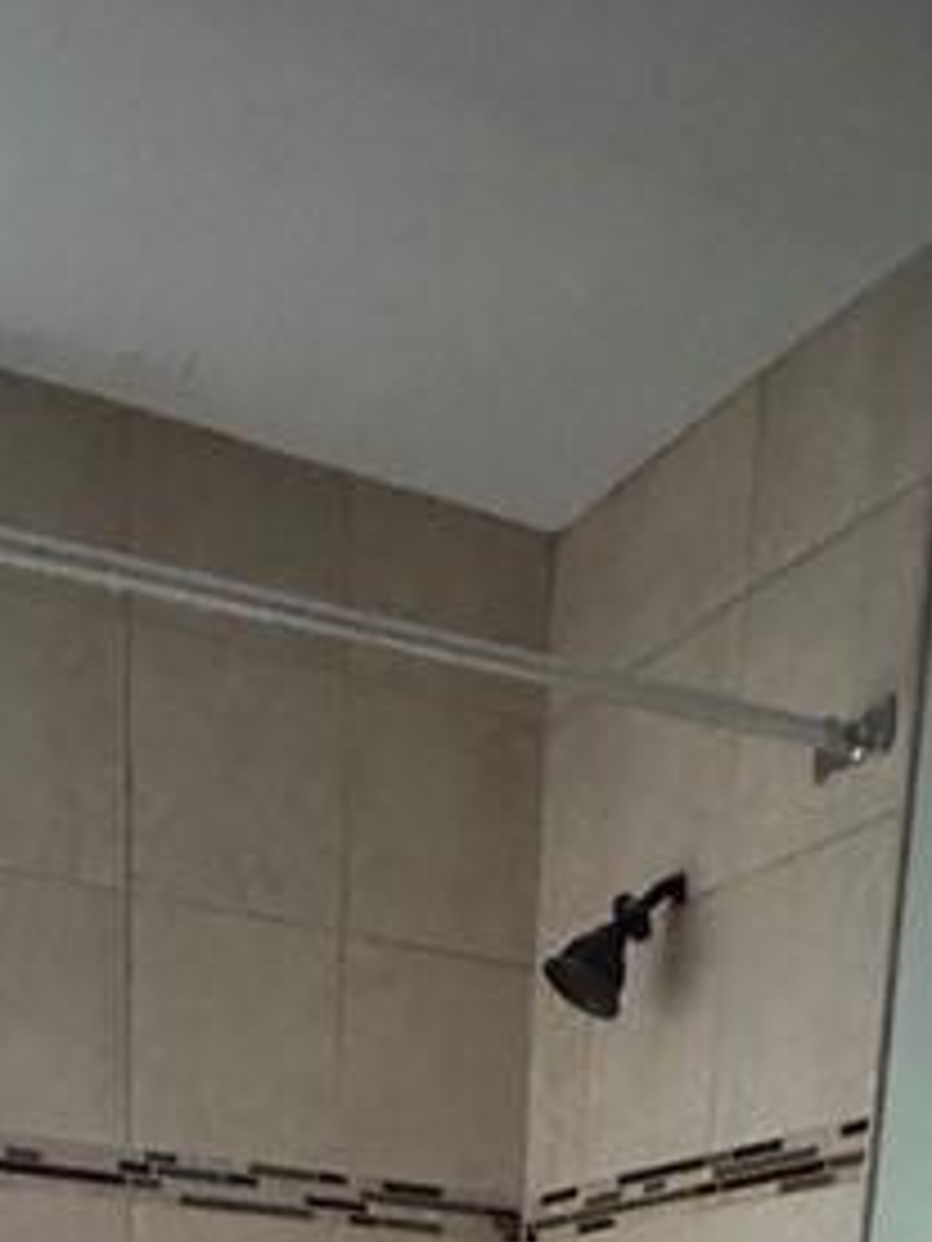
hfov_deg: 28.0
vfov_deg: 24.8
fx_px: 1867
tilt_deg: -15.7
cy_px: 2007
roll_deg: -1.5
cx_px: 392
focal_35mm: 52
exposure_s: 1/45
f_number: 2.2
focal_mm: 2.22
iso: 1250
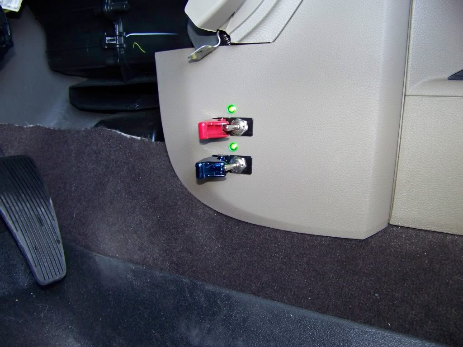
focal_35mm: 36
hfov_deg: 51.4
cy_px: 174
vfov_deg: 39.7
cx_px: 232
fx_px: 482
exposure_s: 1/30
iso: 200
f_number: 2.8
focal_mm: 5.9
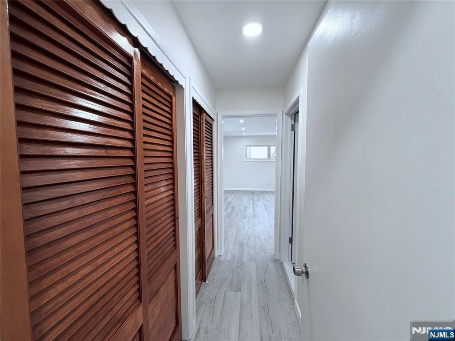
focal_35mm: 14
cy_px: 170
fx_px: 184
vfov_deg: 85.7
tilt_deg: -3.8
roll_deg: +0.2
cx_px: 228
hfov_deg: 102.1
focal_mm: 2.22
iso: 200
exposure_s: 1/120
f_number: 2.2
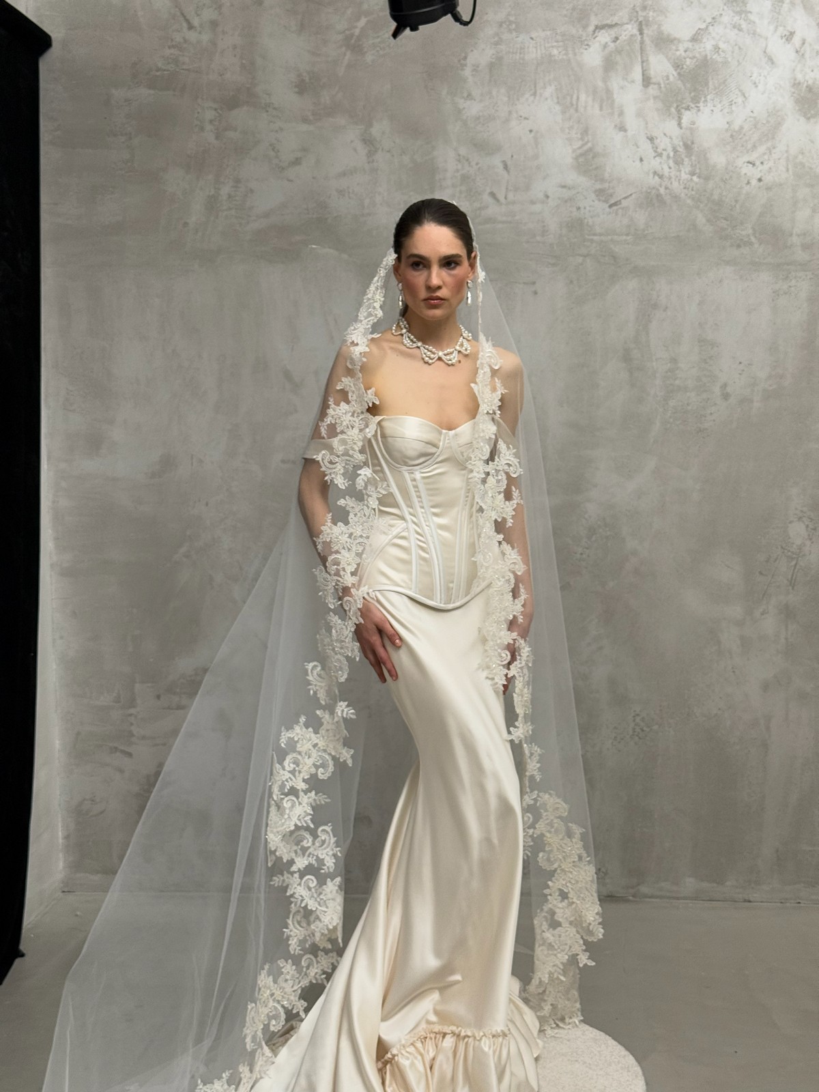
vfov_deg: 39.7
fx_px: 1514
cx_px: 410
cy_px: 546
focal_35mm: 48
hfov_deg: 30.3
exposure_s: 1/60
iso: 100
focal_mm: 6.76
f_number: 1.78
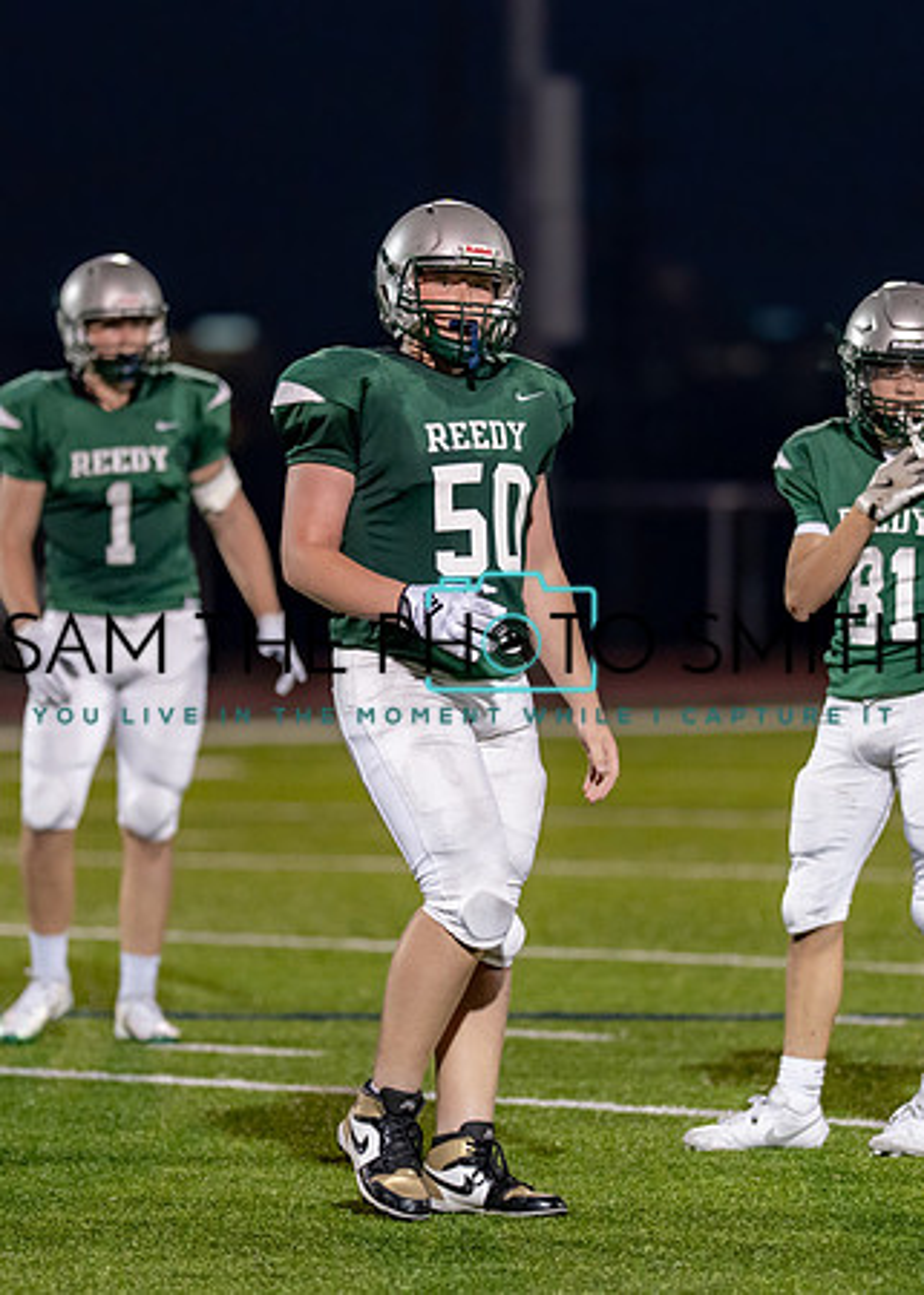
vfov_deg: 6.9
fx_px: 10778
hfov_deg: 4.9
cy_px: 601
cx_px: 492
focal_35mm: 293
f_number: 1.8
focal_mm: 135
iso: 1000
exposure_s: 1/1250
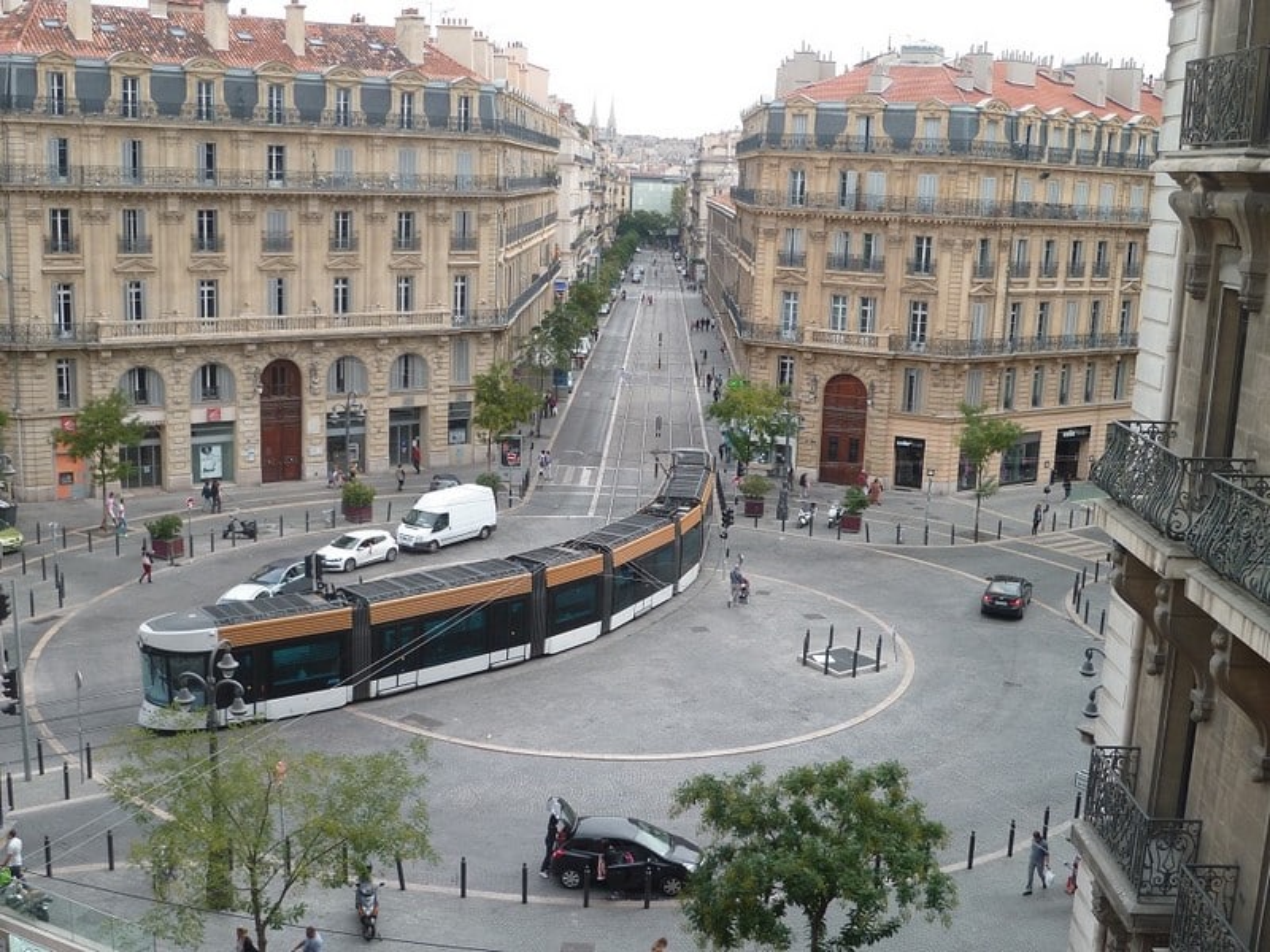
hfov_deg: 47.9
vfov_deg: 36.8
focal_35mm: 39
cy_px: 476
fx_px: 1431
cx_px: 635
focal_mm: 7
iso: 80
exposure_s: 1/320
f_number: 3.2
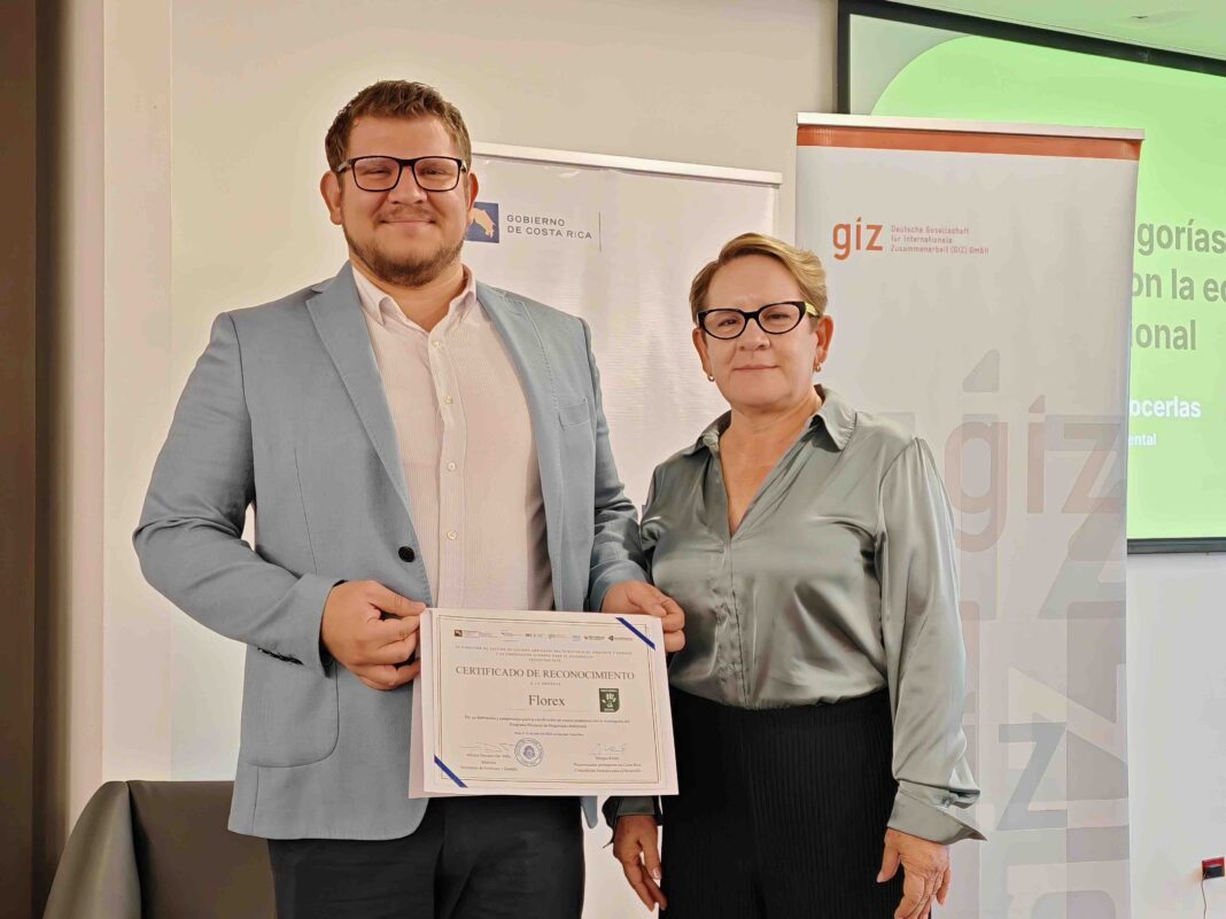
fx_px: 1594
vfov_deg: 32.2
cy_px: 460
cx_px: 613
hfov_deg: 42.1
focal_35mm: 45
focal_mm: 6.83
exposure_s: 1/40
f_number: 1.4
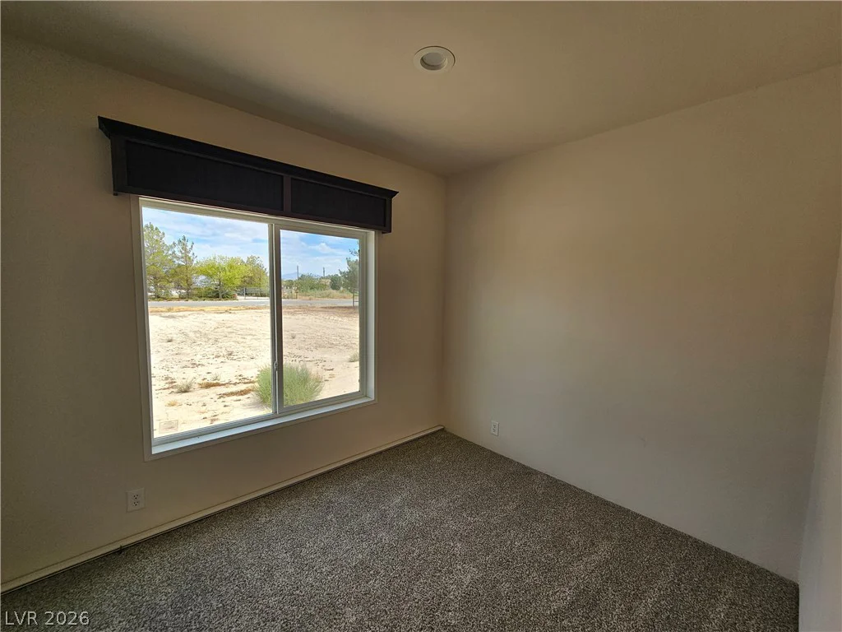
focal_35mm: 13
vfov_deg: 89.9
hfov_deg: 106.2
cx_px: 421
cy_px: 316
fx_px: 316
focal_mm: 2.2
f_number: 2.2
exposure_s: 1/419
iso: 50
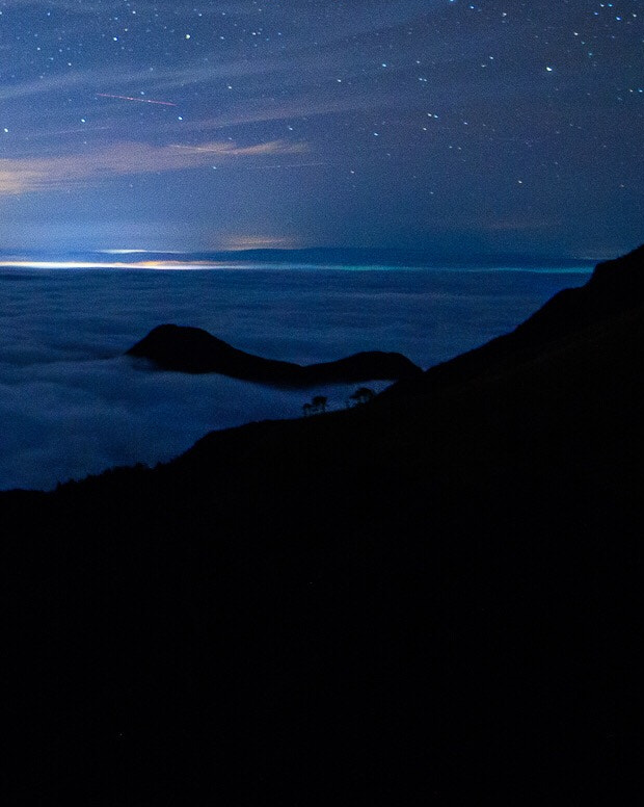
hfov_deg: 26.5
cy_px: 137
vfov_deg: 38.5
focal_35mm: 46
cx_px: -241
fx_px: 1097
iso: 2000
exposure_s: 30
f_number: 2.8
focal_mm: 19
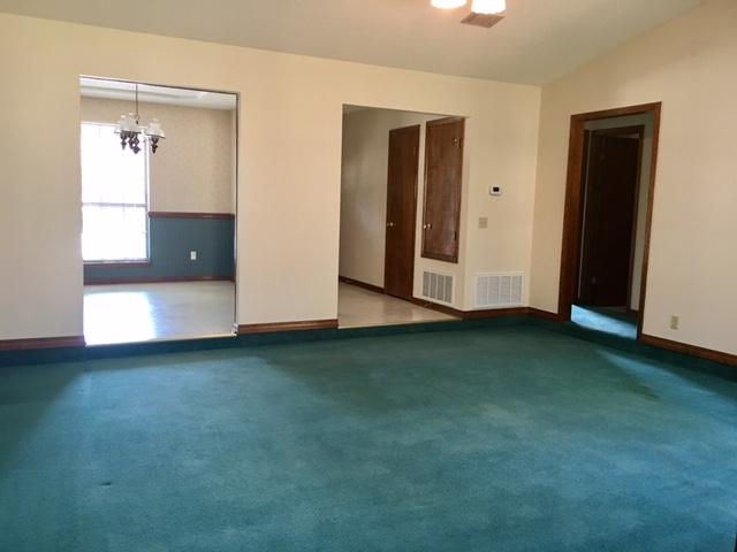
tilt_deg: -6.6
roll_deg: -2.9
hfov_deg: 61.7
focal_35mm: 29
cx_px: 368
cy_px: 276
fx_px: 617
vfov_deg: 48.2
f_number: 2.2
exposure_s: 1/17
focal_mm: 4.15
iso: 80
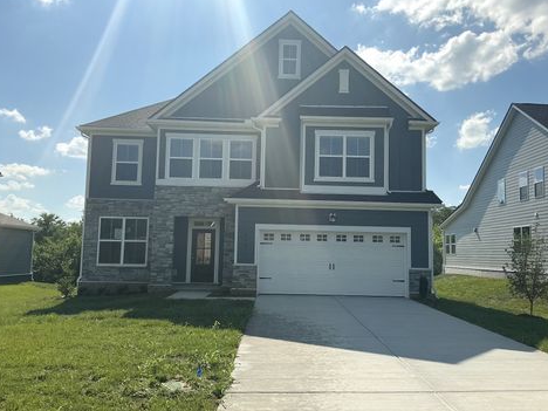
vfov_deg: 45.4
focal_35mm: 31
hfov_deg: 58.3
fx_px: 491
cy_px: 208
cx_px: 281
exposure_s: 1/3788
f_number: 1.8
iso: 25
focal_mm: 3
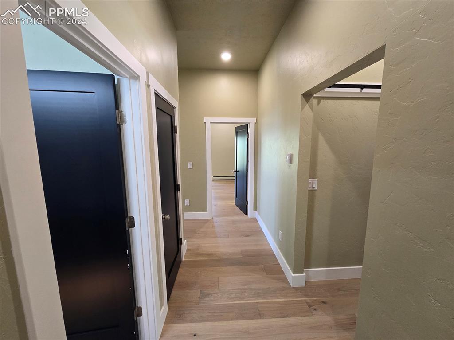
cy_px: 170
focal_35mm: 13
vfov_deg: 89.9
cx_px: 227
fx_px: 170
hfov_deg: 106.2
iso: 200
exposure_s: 1/60
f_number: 2.2
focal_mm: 2.2
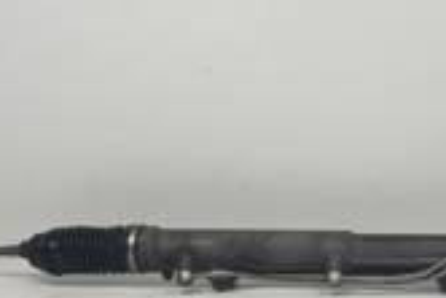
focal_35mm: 65
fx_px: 806
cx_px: 363
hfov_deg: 30.1
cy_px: 228
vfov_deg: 20.8
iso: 50
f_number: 2.4
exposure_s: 1/257
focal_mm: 4.3
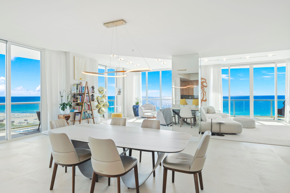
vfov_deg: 64.6
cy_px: 96
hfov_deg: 86.9
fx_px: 153
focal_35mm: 19
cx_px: 145
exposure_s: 1/25
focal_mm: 19
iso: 200
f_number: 9
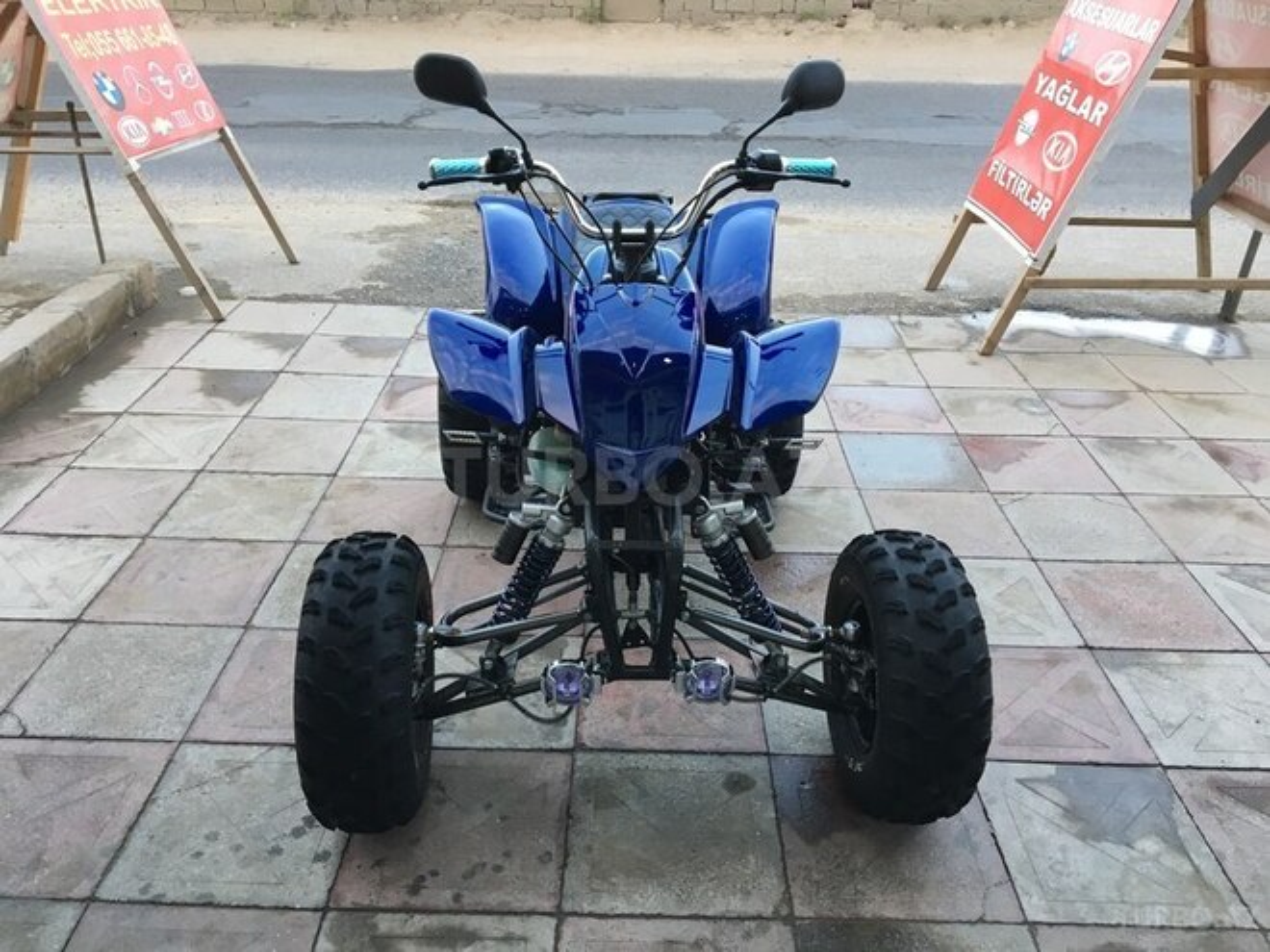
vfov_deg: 48.2
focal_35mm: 29
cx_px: 635
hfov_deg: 61.7
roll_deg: -1.8
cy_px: 476
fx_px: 1064
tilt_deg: -28.1
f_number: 2.2
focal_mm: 4.15
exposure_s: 1/33
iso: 40
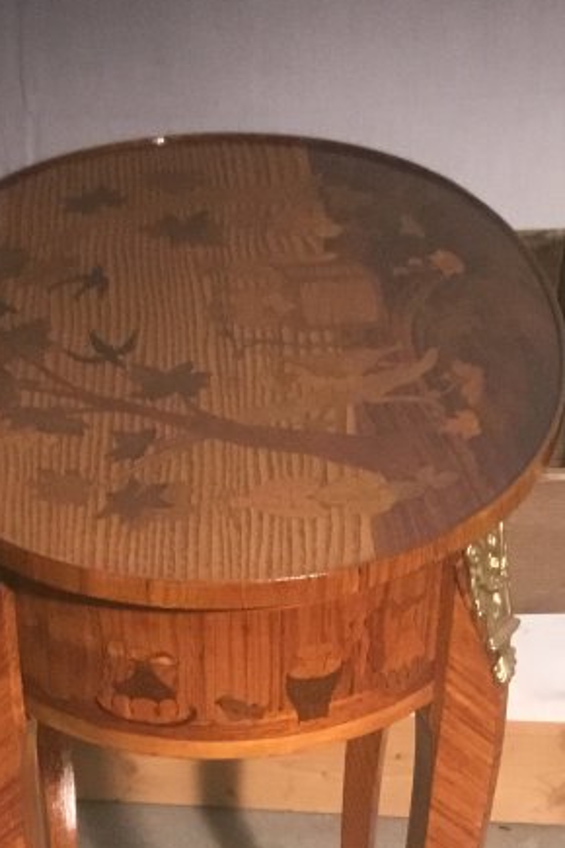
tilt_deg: -45.9
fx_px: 2095
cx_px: 148
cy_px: 1125
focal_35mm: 89
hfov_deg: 15.3
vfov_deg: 20.7
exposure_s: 1/33
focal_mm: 3.3
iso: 160
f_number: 2.4
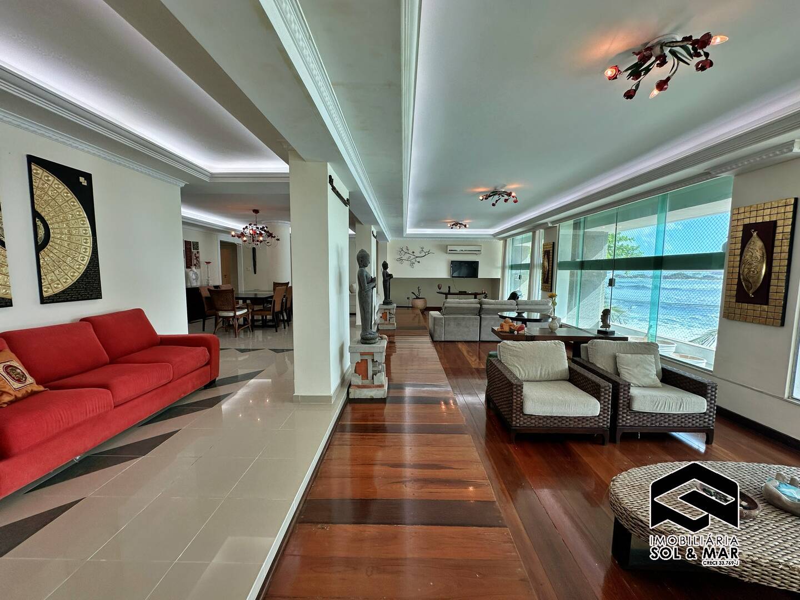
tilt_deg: -4.9
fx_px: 324
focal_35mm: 14
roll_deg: -0.5
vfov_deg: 85.7
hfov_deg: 102.1
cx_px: 400
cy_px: 300
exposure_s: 1/259
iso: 40
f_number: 2.2
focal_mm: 2.22
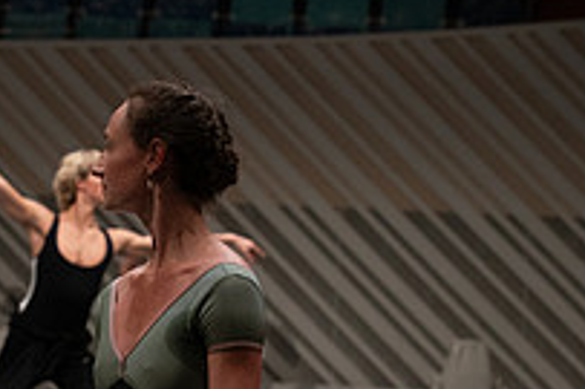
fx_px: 3247
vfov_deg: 6.8
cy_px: 307
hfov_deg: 10.2
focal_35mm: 200
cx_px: -75
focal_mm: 70
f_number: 4
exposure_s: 1/400
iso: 3200
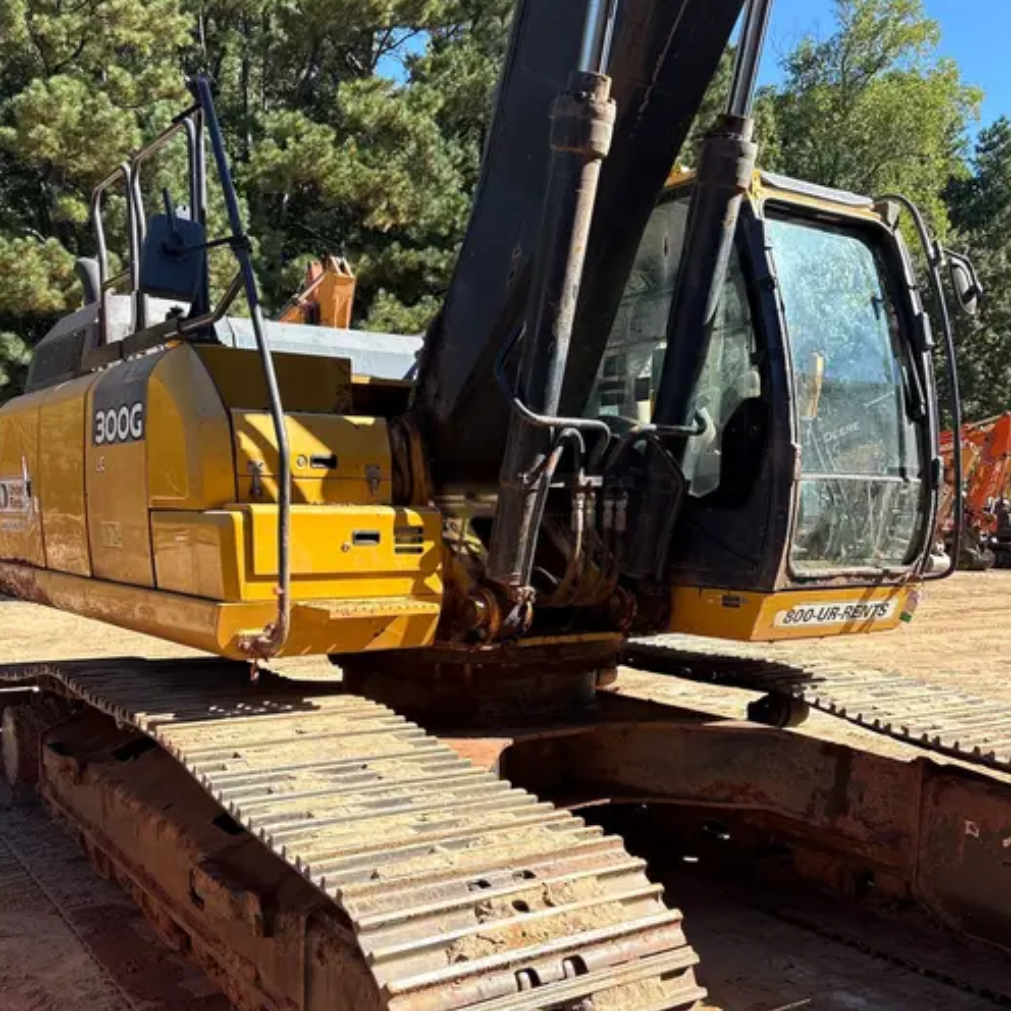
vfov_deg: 48.1
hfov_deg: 48.4
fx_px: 1123
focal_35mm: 34
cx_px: 497
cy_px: 625
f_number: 1.6
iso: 50
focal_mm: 5.96
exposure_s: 1/1799
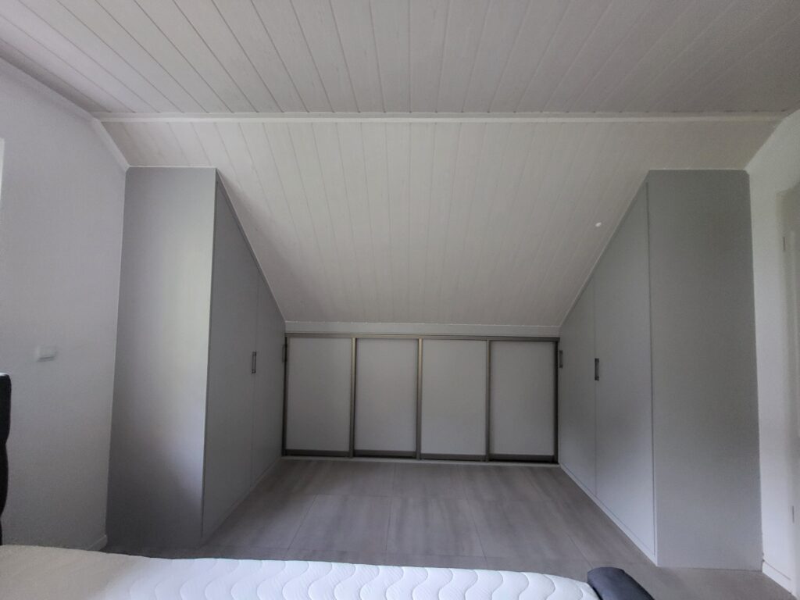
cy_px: 300
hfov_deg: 106.2
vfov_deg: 89.9
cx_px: 400
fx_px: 300
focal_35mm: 13
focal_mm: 1.74
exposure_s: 1/50
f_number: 2.2
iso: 250
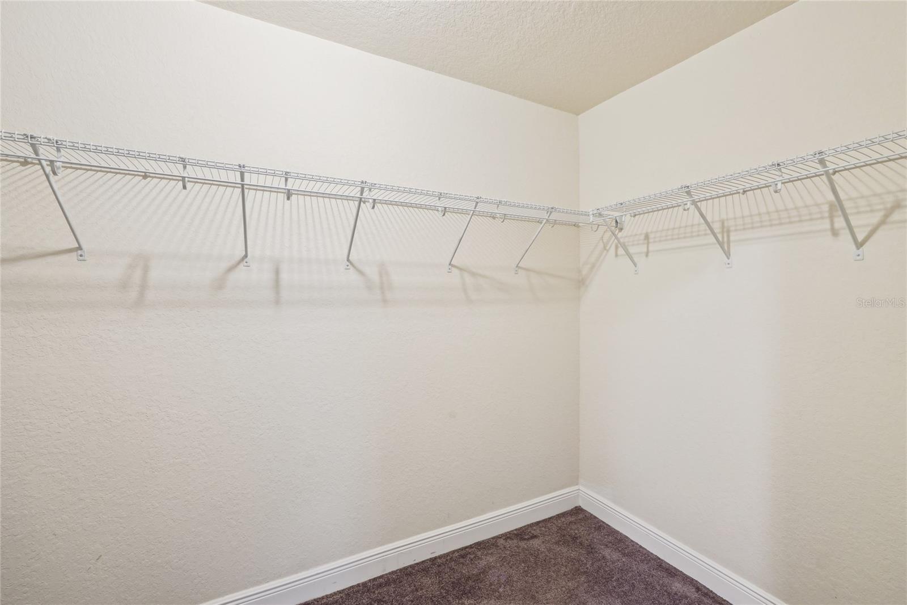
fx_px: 378
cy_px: 302
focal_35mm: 15
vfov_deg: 77.3
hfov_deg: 100.4
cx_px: 454
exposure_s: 1/6
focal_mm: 10
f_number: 8
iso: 400
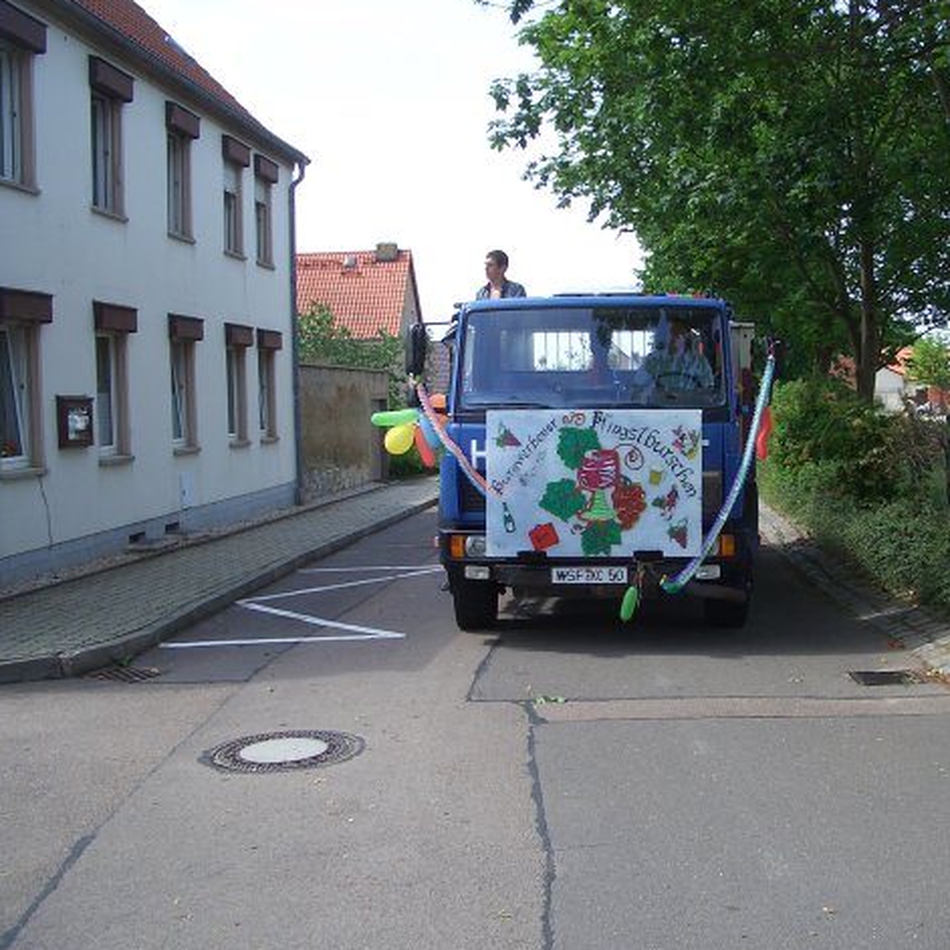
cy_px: 472
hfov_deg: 39.6
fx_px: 1304
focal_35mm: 42
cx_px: 629
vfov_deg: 40.0
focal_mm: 5.8
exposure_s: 1/250
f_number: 4.3
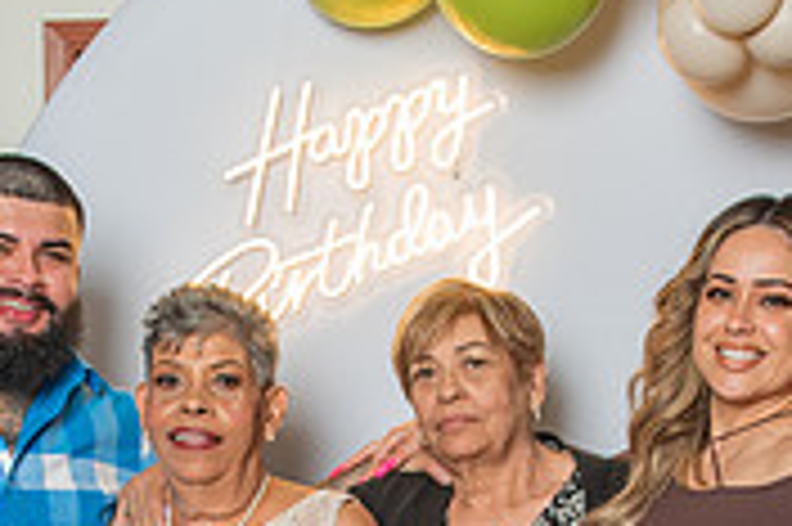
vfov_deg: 12.5
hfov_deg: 19.5
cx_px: 356
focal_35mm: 105
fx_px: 2308
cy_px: 725
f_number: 4
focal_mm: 28
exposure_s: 1/160
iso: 200
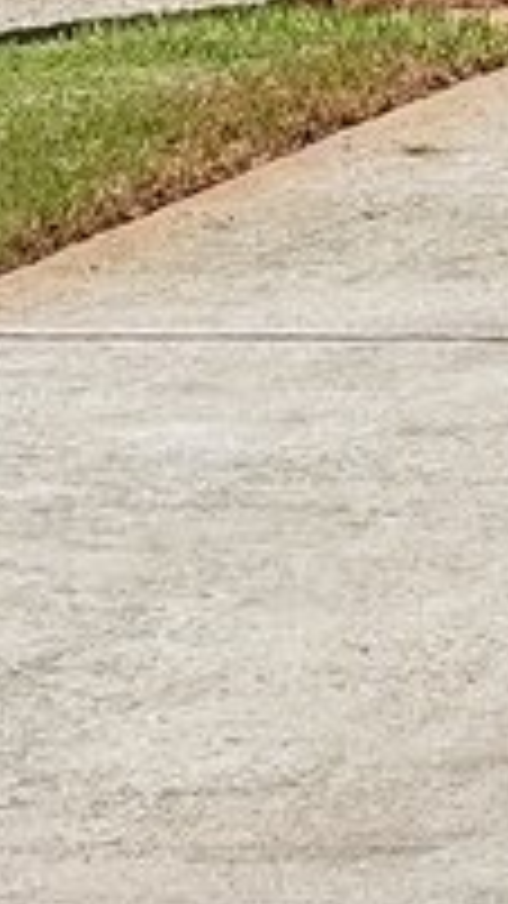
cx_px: 2571
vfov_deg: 5.8
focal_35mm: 368
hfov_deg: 3.1
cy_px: -623
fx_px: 8824
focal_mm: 34.5
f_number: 8
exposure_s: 1/1250
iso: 800
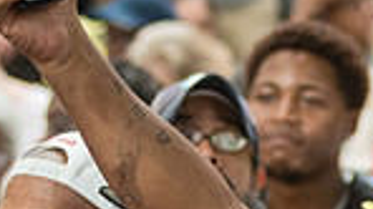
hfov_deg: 5.4
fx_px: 3934
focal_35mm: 398
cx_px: 417
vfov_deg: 3.0
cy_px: 308
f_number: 3.2
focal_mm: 92
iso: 2000
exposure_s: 1/160
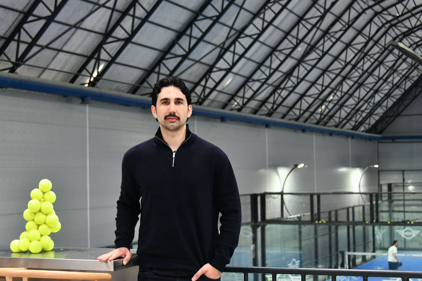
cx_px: 206
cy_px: 146
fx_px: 750
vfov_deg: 21.2
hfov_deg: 31.4
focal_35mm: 64
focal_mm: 56
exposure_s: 1/125
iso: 2500
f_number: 4.5
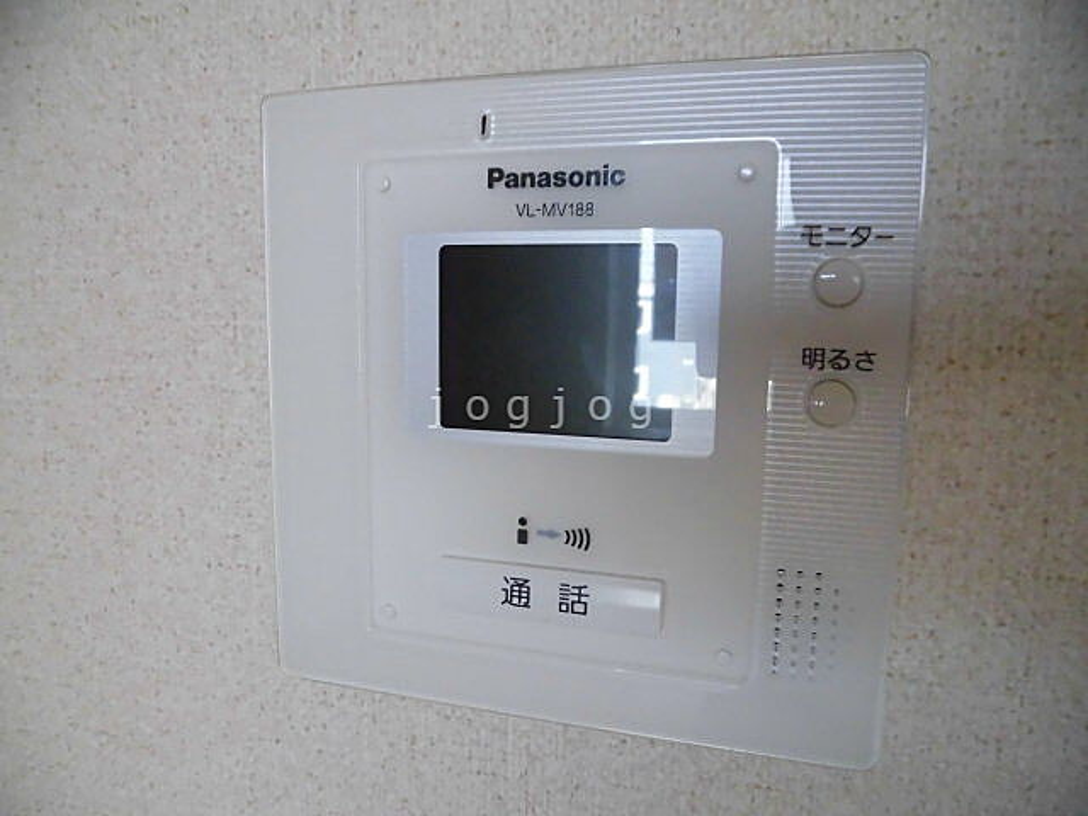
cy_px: 408
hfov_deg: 71.6
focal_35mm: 24
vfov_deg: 56.8
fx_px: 754
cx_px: 544
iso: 800
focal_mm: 4.3
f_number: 3.1
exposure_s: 1/320
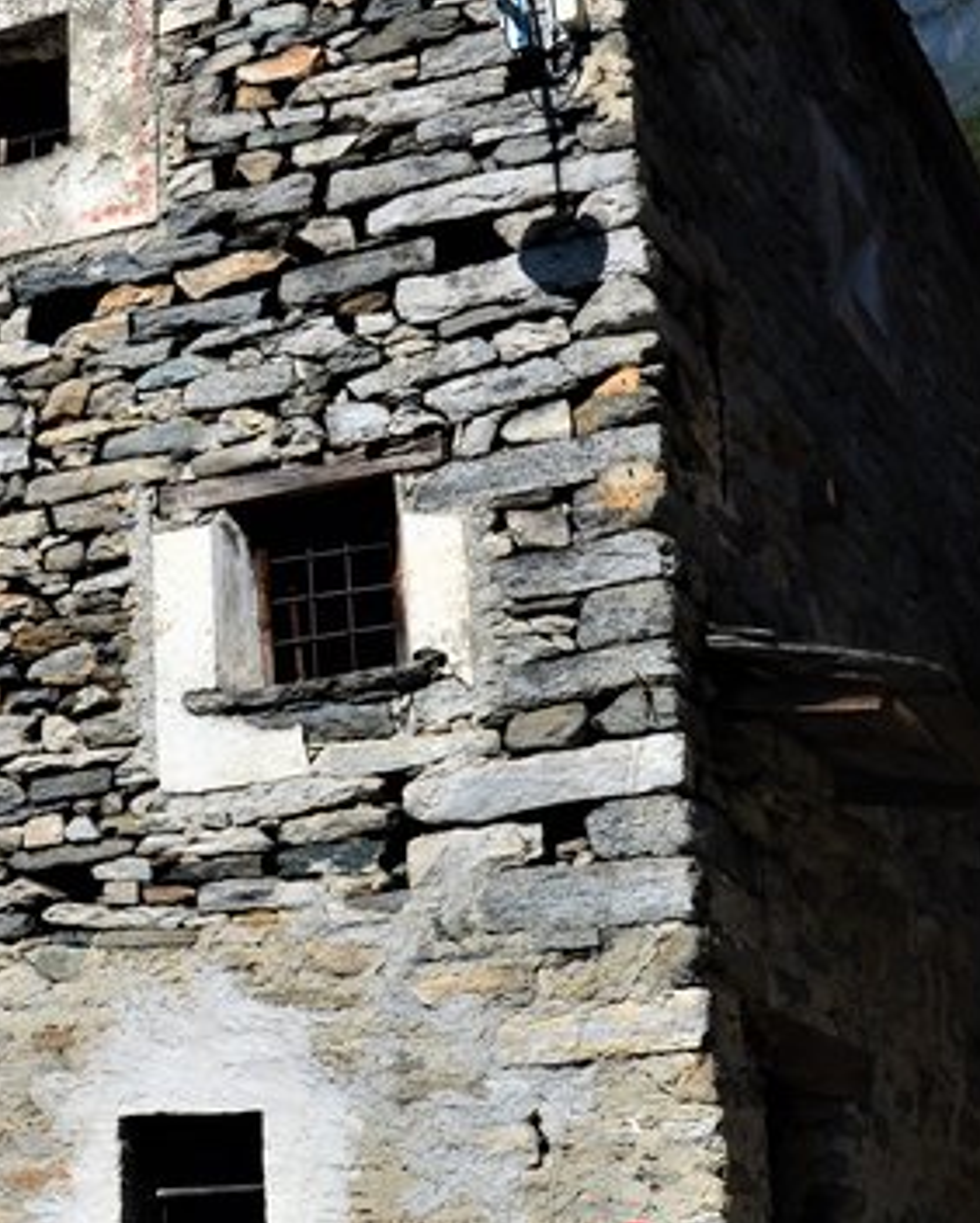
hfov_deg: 22.3
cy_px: 563
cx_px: 115
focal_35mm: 67
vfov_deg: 28.3
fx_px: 2429
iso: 320
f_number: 10
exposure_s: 1/320
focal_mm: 21
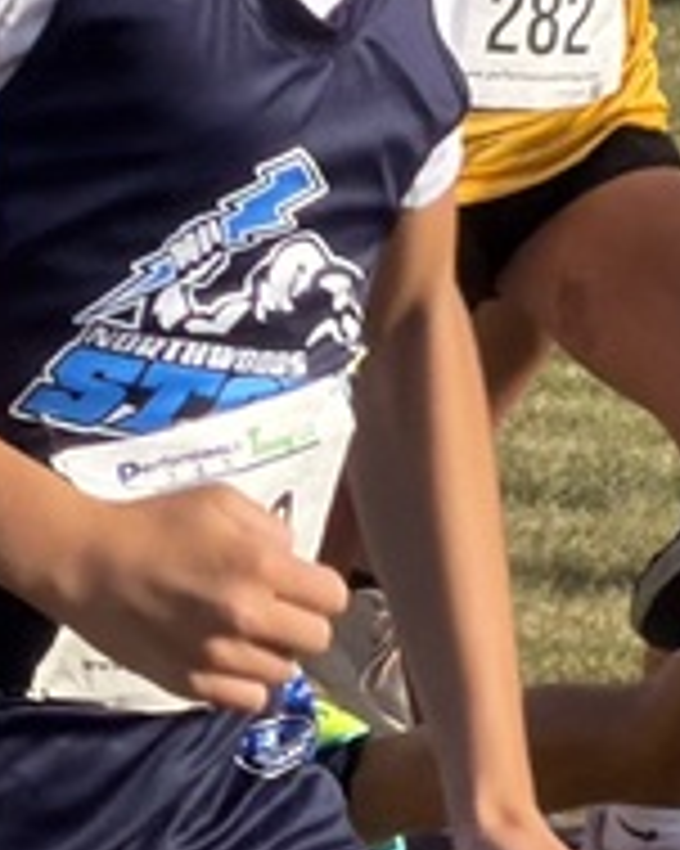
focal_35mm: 1060
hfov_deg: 1.5
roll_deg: -0.5
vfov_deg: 1.8
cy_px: 589
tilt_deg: -6.8
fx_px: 26688
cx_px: 117
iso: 80
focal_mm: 16.89
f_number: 2.8
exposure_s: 1/1190
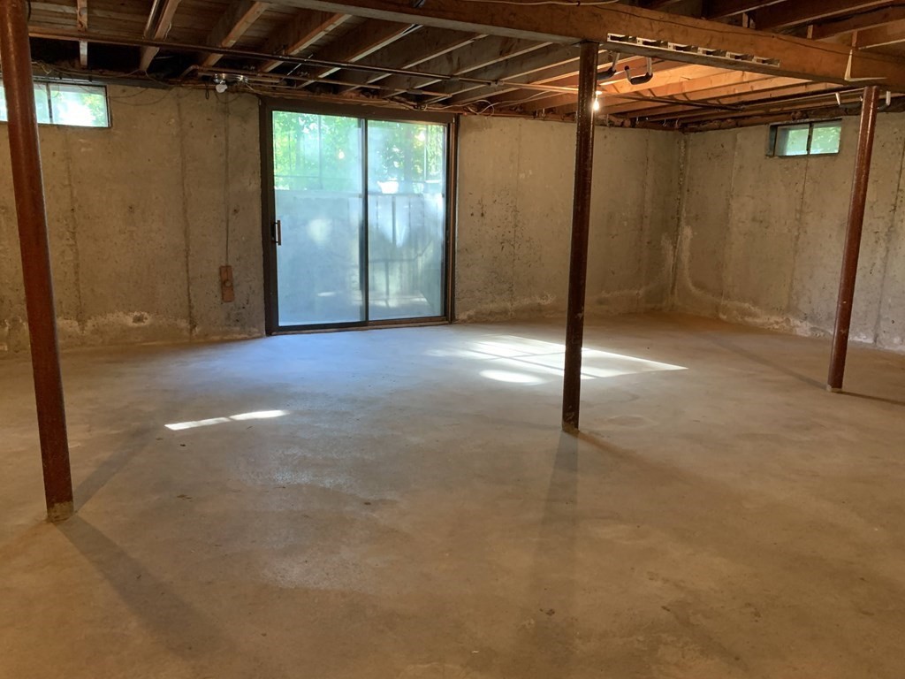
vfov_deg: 53.1
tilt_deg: -12.9
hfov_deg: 67.3
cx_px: 452
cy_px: 340
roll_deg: -0.9
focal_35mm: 26
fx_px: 680
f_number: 1.8
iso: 320
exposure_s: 1/30
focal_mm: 4.25
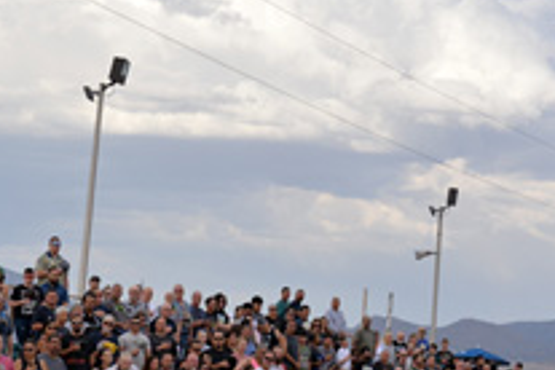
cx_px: 99
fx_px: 2605
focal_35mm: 169
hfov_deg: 12.1
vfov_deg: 8.1
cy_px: 303
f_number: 5.6
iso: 400
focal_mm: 70
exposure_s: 1/1600
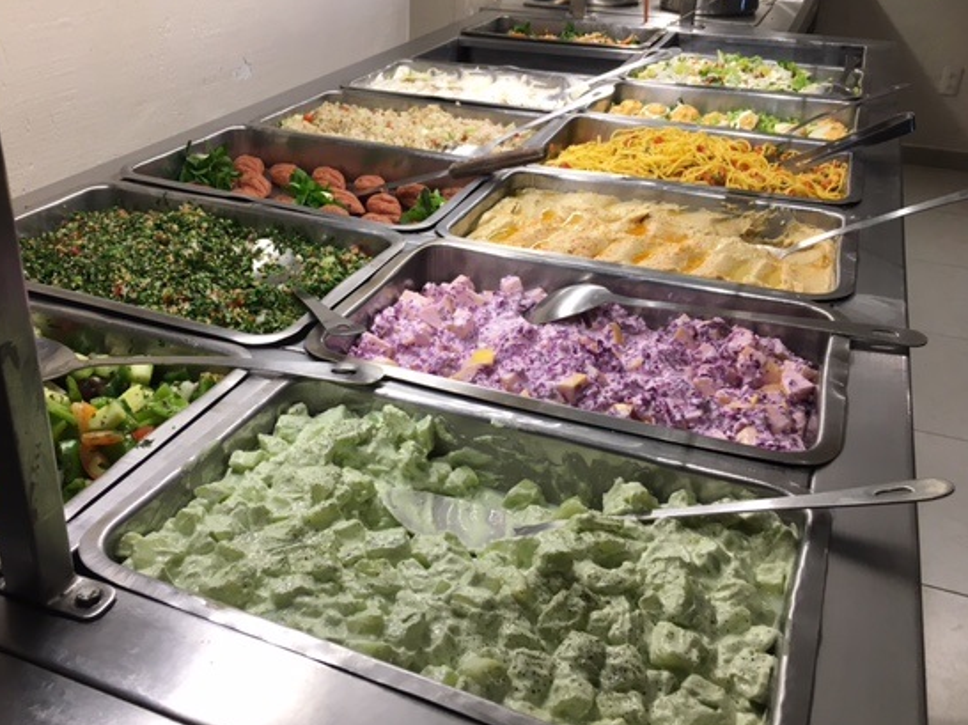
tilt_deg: -27.8
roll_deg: -1.8
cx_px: 404
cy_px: 321
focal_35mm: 34
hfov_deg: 53.7
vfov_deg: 41.7
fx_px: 950
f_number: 2.2
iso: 32
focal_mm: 4.15
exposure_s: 1/30
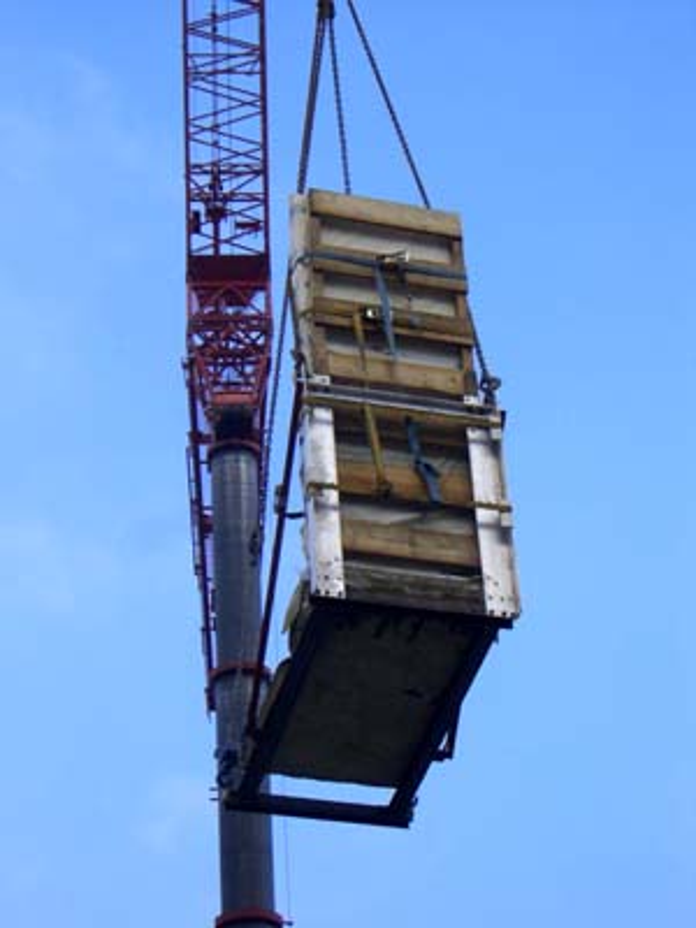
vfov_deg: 20.9
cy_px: 464
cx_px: 348
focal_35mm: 94
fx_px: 2520
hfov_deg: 15.7
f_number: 7.4
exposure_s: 1/100
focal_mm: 15.3
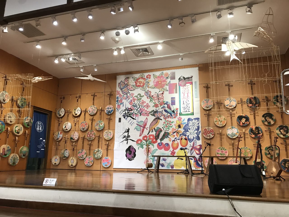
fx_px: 234
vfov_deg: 49.7
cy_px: 108
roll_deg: -0.5
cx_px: 144
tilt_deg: +12.5
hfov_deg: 63.4
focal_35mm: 28
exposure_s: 1/30
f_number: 1.8
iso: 40
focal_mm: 3.99
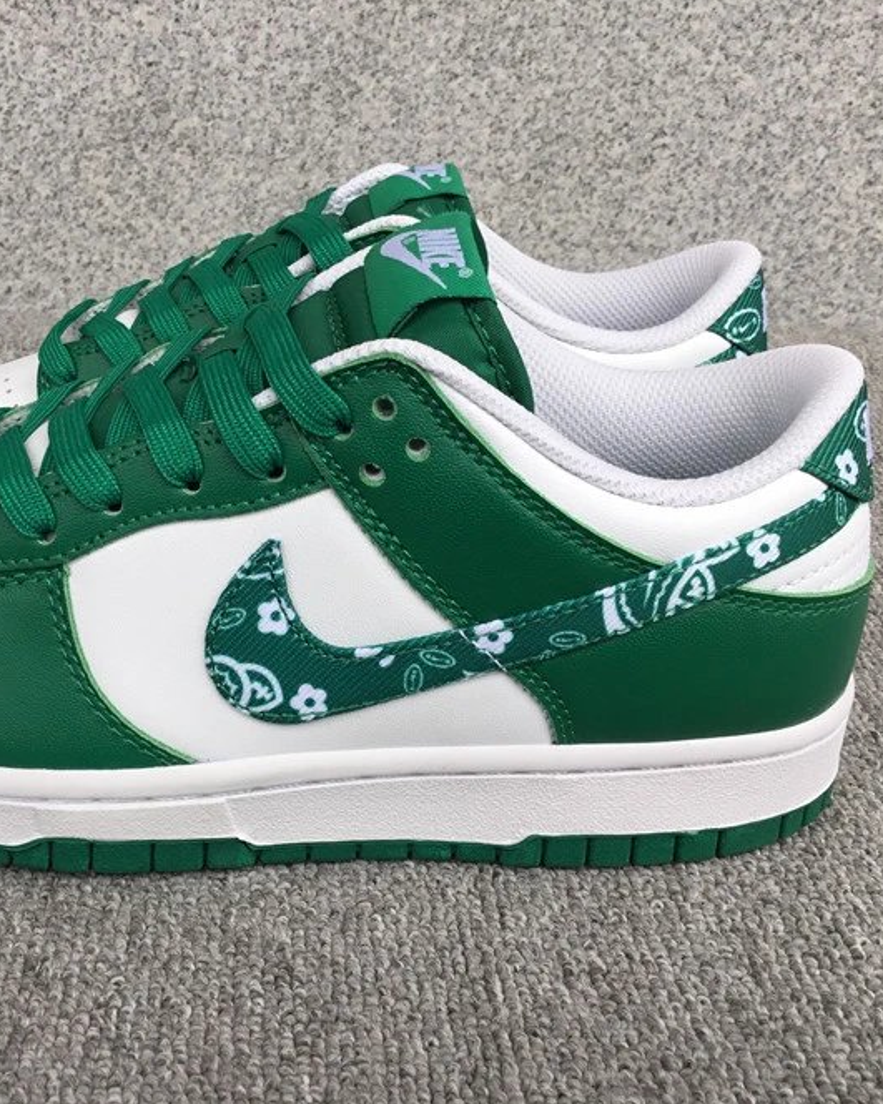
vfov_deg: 44.8
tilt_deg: -25.7
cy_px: 554
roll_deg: -1.6
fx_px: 1340
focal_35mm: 41
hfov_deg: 36.2
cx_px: 313
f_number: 2.4
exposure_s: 1/106
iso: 25
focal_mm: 3.3
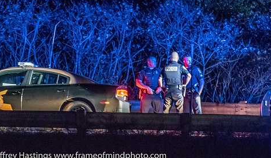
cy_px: 50
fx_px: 2641
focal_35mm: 364
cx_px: 150
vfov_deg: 3.4
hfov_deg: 5.9
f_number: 5.6
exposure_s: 1/20
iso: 16000
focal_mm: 190
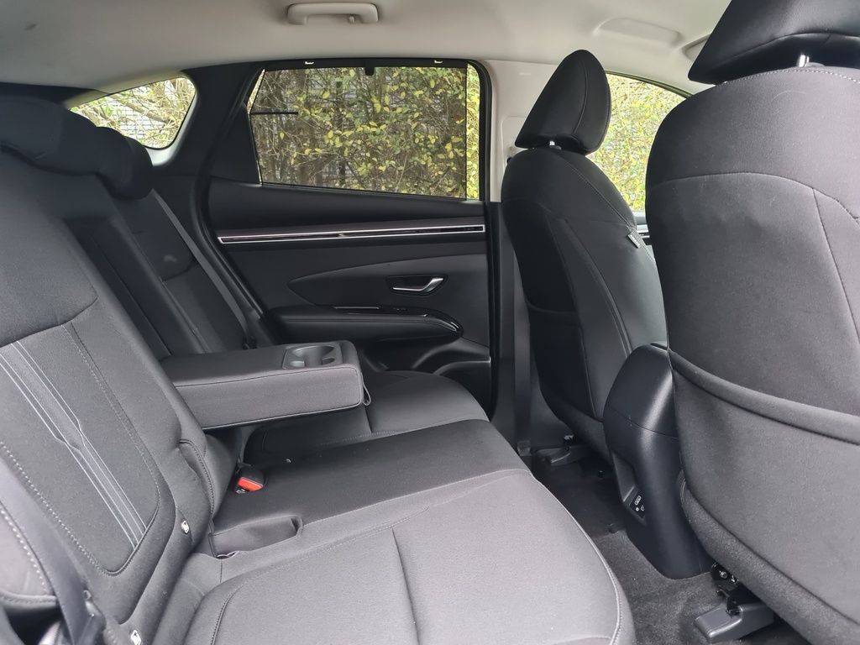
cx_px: 430
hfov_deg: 67.3
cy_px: 322
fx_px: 646
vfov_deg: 53.1
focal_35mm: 26
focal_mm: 5.4
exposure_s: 1/25
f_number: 1.8
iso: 800
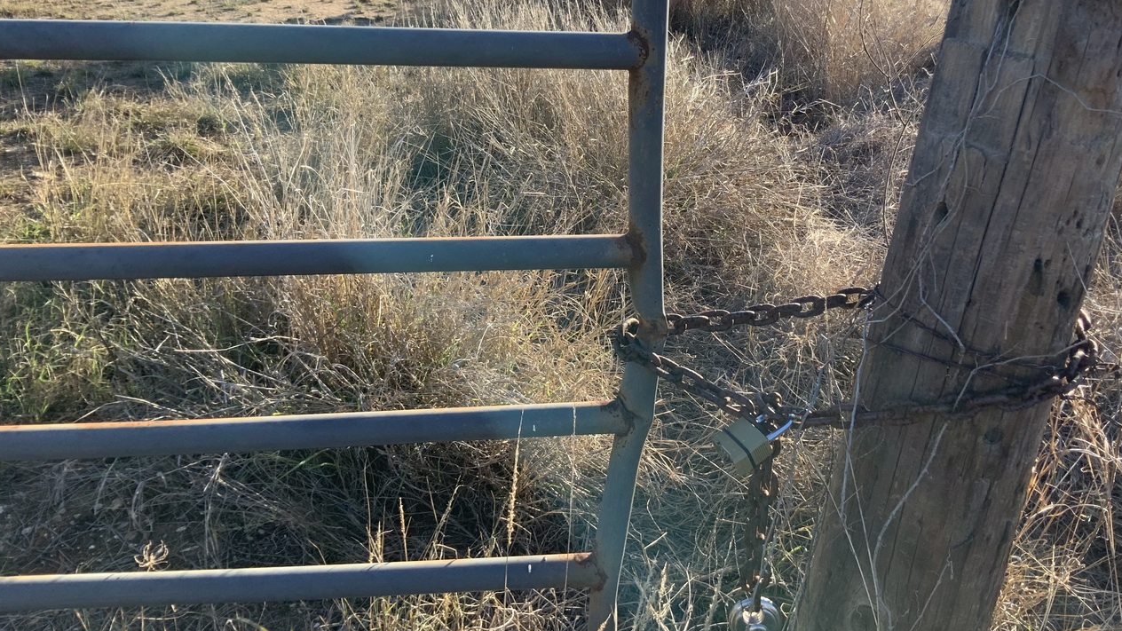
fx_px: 1071
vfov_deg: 32.6
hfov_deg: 55.2
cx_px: 618
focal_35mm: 36
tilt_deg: -20.9
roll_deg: -1.0
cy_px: 209
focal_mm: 3
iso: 16
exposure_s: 1/461
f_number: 1.8
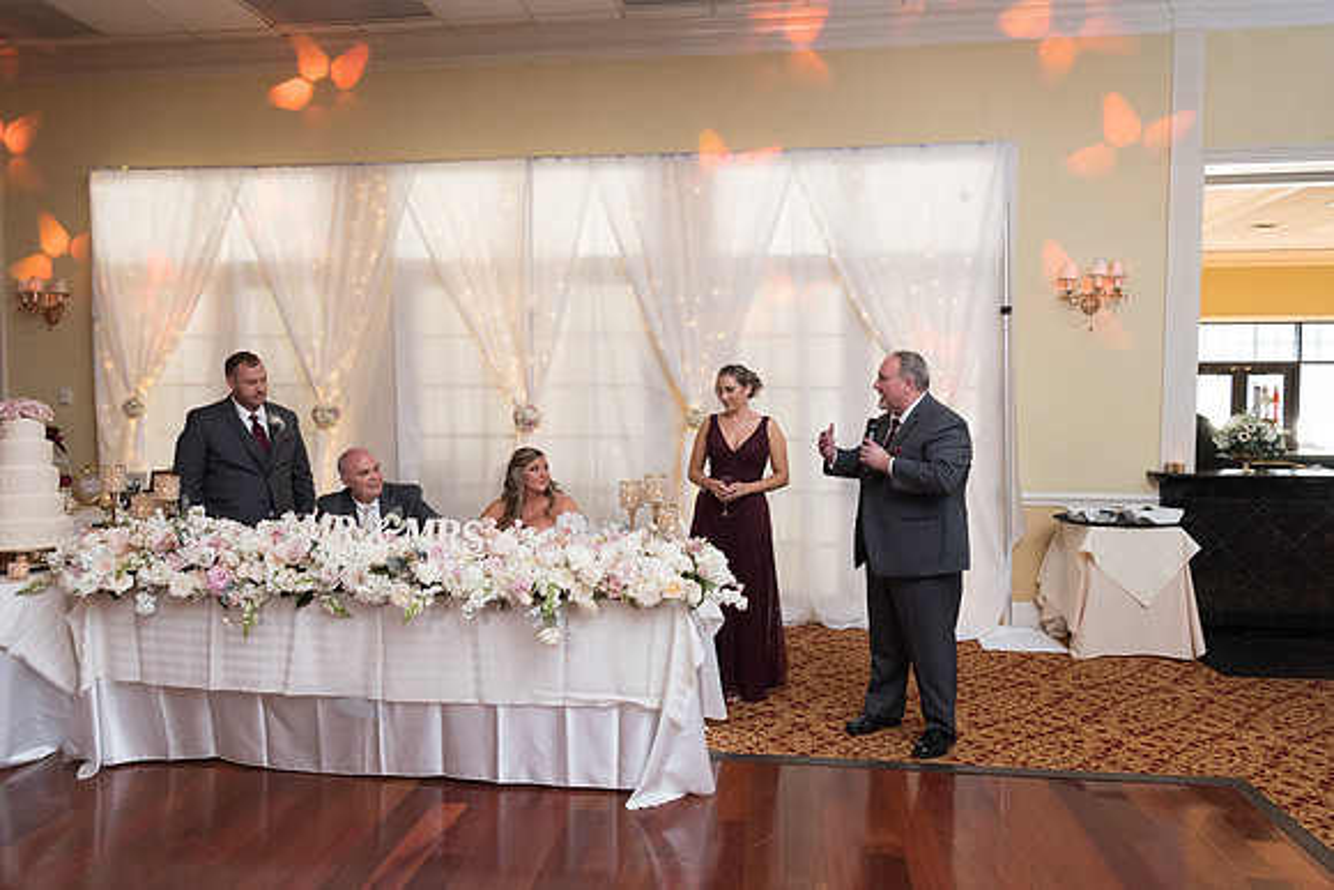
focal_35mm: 24
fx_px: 889
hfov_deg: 73.7
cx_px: 667
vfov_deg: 53.2
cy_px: 445
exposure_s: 1/125
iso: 1250
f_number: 5
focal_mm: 24
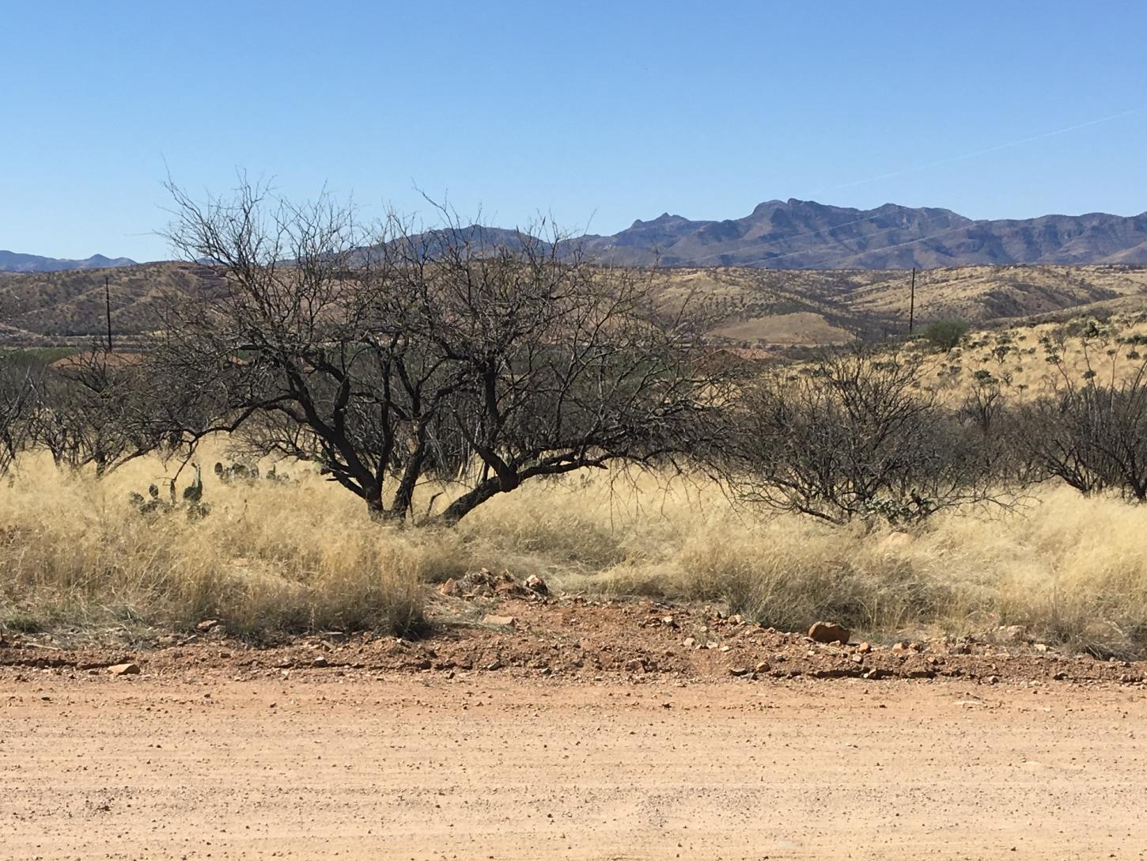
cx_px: 554
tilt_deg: -12.6
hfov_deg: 32.2
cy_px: 720
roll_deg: -0.6
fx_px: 1988
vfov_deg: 24.0
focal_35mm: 60
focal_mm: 4.15
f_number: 2.2
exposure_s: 1/2198
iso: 25
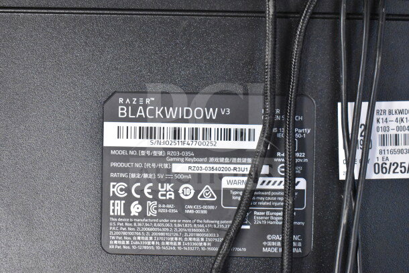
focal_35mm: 52
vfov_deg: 25.8
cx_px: 204
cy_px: 136
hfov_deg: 37.8
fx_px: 597
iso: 8000
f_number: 4.5
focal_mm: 35
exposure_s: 1/60
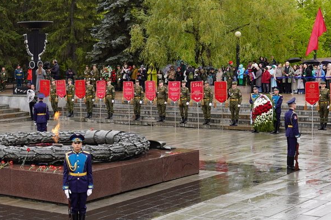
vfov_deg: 18.4
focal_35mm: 74
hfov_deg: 26.6
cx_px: 45
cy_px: 99
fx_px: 679
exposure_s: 1/60
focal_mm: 27
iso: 100
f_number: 4
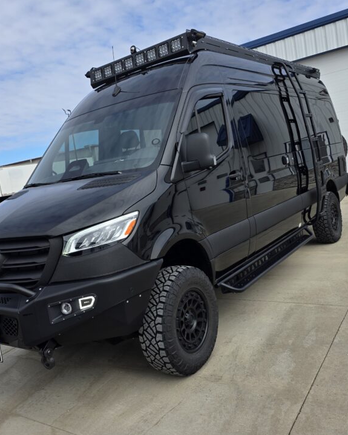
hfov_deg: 45.8
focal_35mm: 32
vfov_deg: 55.6
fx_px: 412
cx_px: 161
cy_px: 210
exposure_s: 1/2476
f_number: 1.7
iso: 40
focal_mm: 6.3
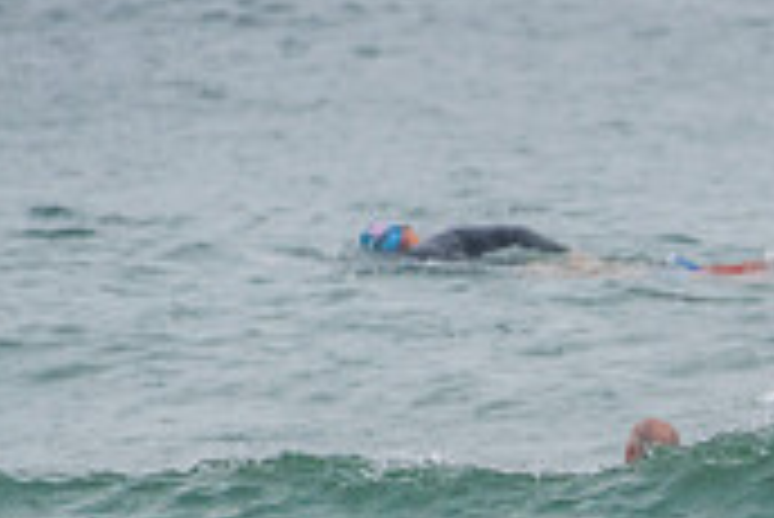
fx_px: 44305
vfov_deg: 0.7
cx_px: 1231
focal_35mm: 2059
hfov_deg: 1.0
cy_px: 623
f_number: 5.6
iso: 280
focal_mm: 500
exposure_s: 1/320
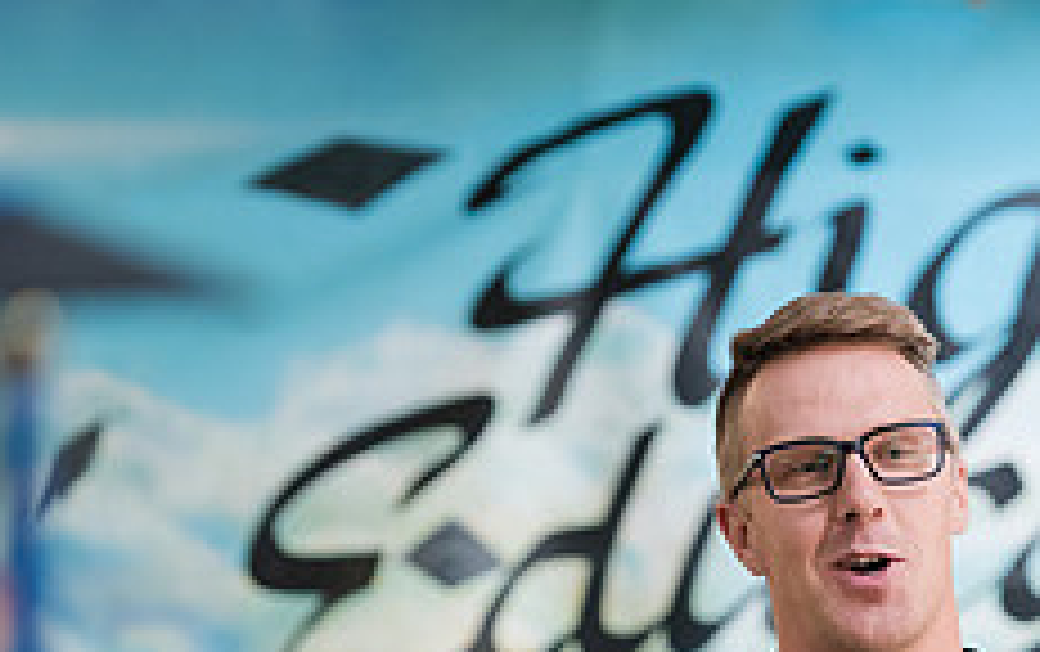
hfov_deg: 6.7
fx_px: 8854
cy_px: 762
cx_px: 608
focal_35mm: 312
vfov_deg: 4.2
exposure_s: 1/200
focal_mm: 122
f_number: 3.2
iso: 3200
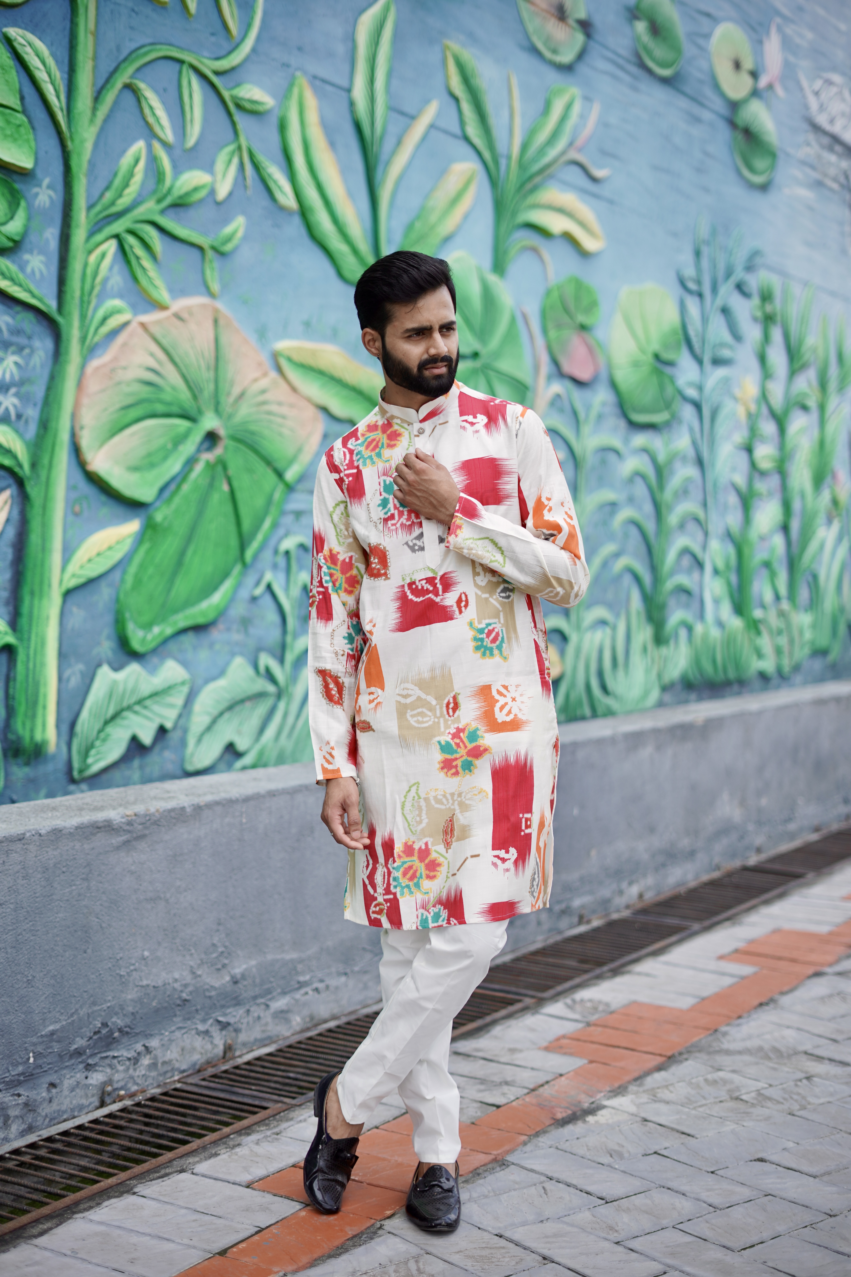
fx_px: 1773
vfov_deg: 39.6
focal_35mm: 50
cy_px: 638
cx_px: 426
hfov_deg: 27.0
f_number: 2
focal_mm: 50
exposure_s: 1/2000
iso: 100
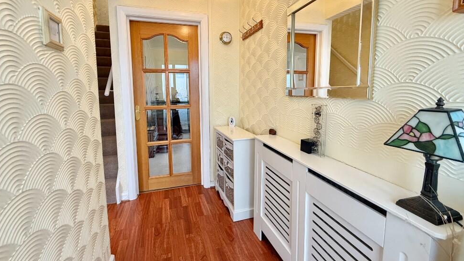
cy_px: 110
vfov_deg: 66.7
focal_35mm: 16
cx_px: 222
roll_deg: +1.4
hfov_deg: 99.3
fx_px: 197
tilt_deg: -5.9
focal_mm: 2.22
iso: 200
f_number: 2.2
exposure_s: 1/50
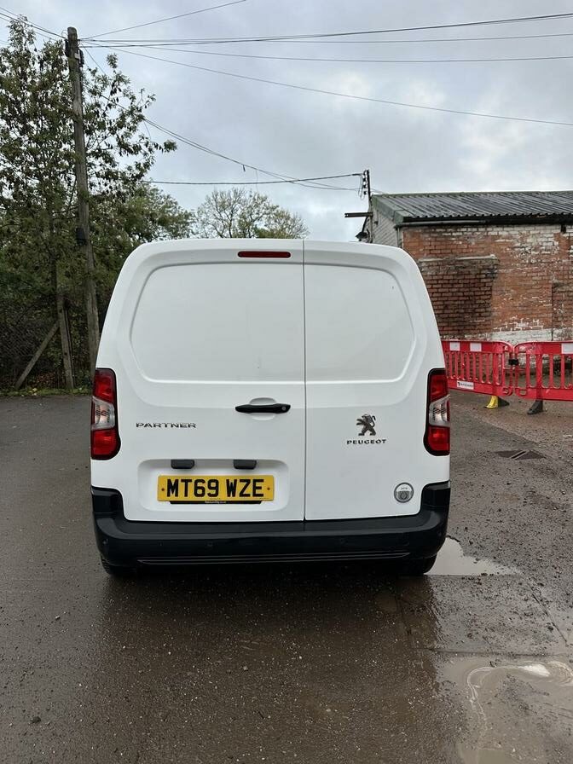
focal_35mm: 24
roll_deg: +2.5
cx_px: 286
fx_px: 530
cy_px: 382
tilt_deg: -5.8
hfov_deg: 56.8
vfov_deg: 71.6
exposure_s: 1/718
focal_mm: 6.86
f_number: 1.78
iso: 80
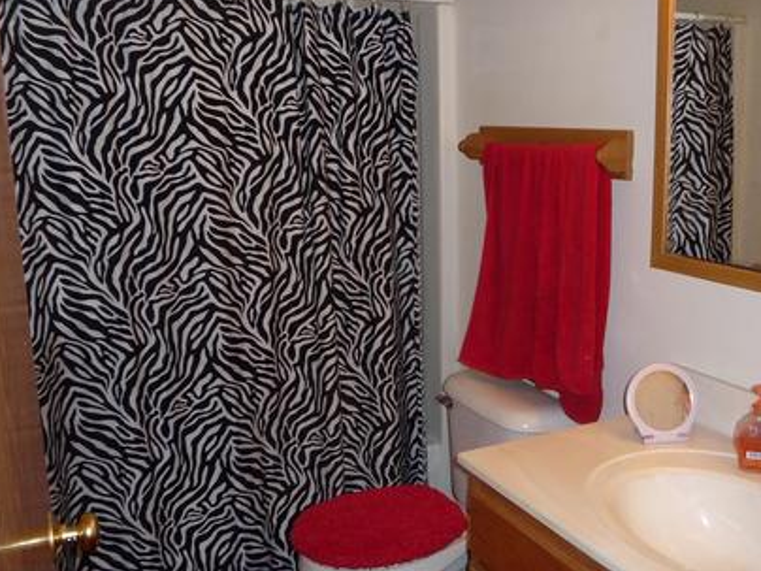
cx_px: 475
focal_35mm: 38
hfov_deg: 48.5
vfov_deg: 37.7
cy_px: 302
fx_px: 835
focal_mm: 5.2
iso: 100
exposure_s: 1/30
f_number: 3.3
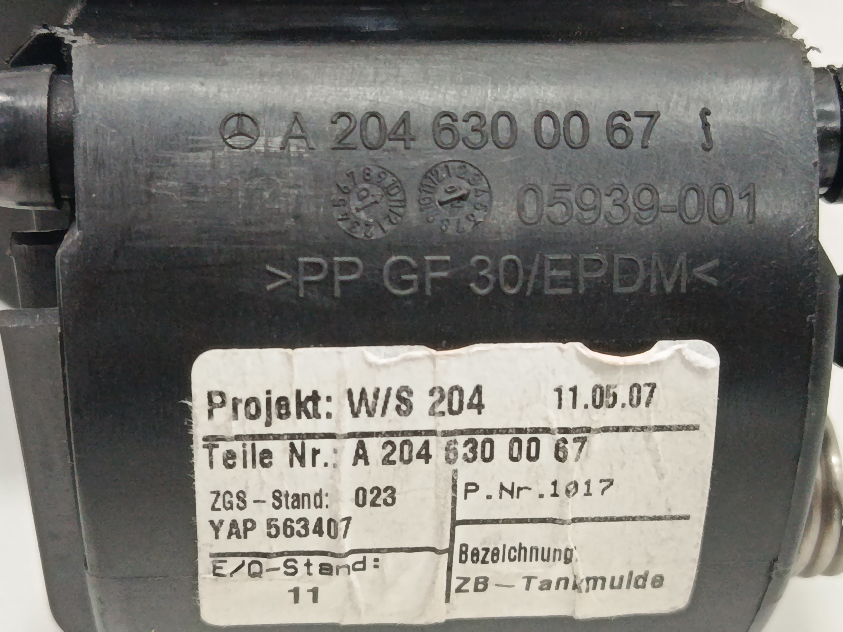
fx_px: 1632
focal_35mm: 67
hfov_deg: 29.0
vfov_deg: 21.9
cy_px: 316
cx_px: 422
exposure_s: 1/33.3
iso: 1059
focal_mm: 5.24
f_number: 1.7
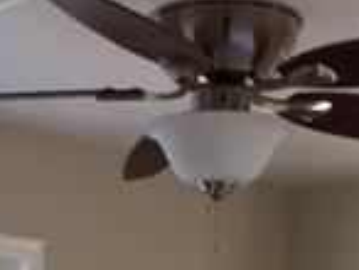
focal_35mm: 127
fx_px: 1319
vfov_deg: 10.8
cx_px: 96
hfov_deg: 15.4
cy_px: 528
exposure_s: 1/30
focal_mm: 4.15
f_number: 2.2
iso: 40
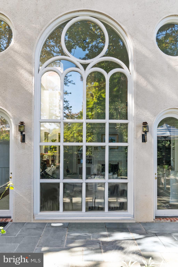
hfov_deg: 45.0
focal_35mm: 29
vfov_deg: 63.7
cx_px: 89
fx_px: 215
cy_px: 134
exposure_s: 1/160
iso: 200
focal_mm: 29
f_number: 8
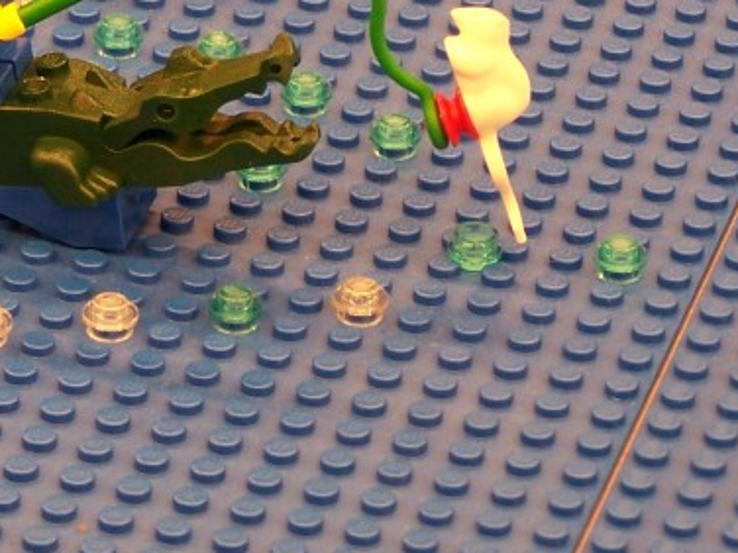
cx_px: 6
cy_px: -153
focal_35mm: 319
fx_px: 6801
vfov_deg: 4.6
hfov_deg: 6.2
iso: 80
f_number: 3.2
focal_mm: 19.4
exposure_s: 1/2
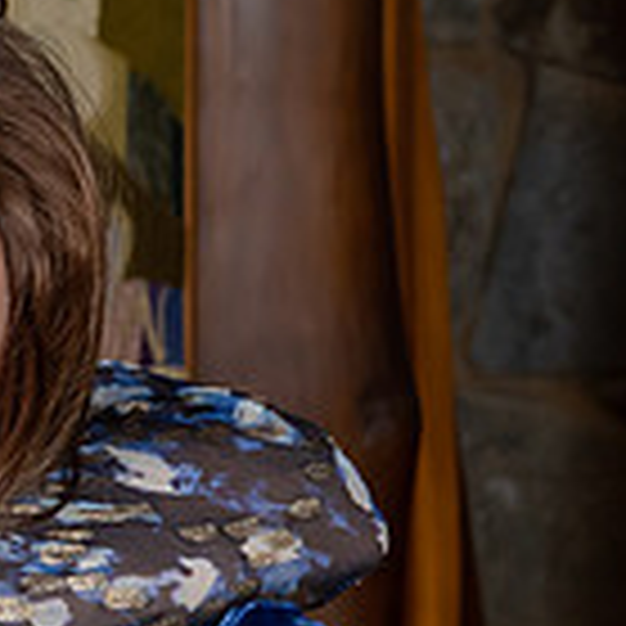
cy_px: 257
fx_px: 7488
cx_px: -241
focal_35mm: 366
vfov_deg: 4.8
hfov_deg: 4.8
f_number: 7.1
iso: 400
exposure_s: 1/250
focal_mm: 55
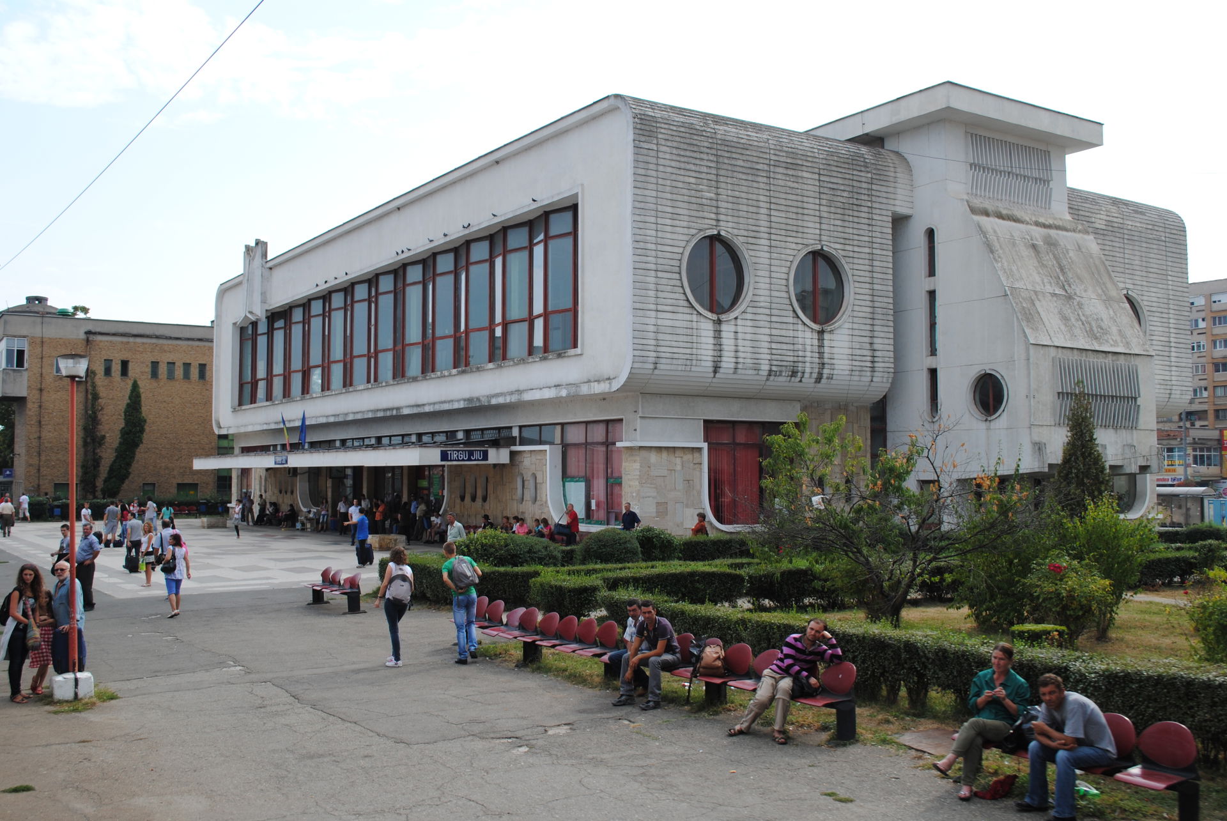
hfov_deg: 53.1
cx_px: 614
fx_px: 1228
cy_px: 410
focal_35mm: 36
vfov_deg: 37.0
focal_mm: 24
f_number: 7.1
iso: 100
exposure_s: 1/200
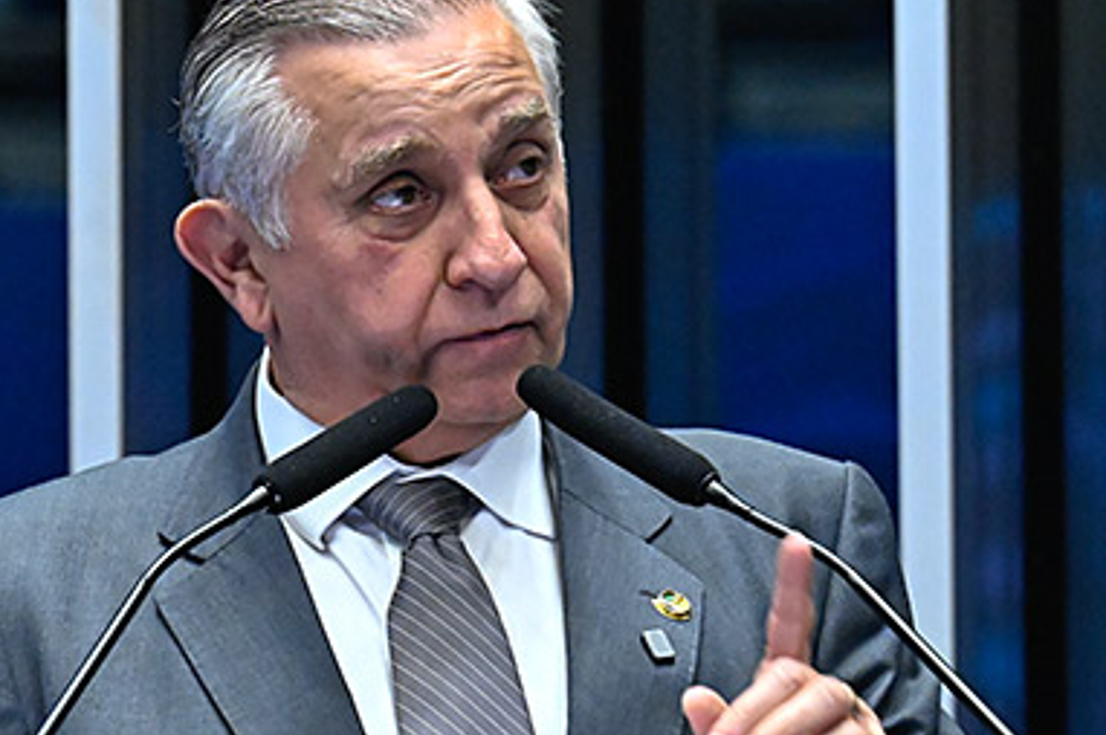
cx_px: 706
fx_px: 10375
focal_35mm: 338
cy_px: 462
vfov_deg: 4.1
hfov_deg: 6.1
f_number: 4.5
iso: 6400
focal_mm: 150
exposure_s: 1/125
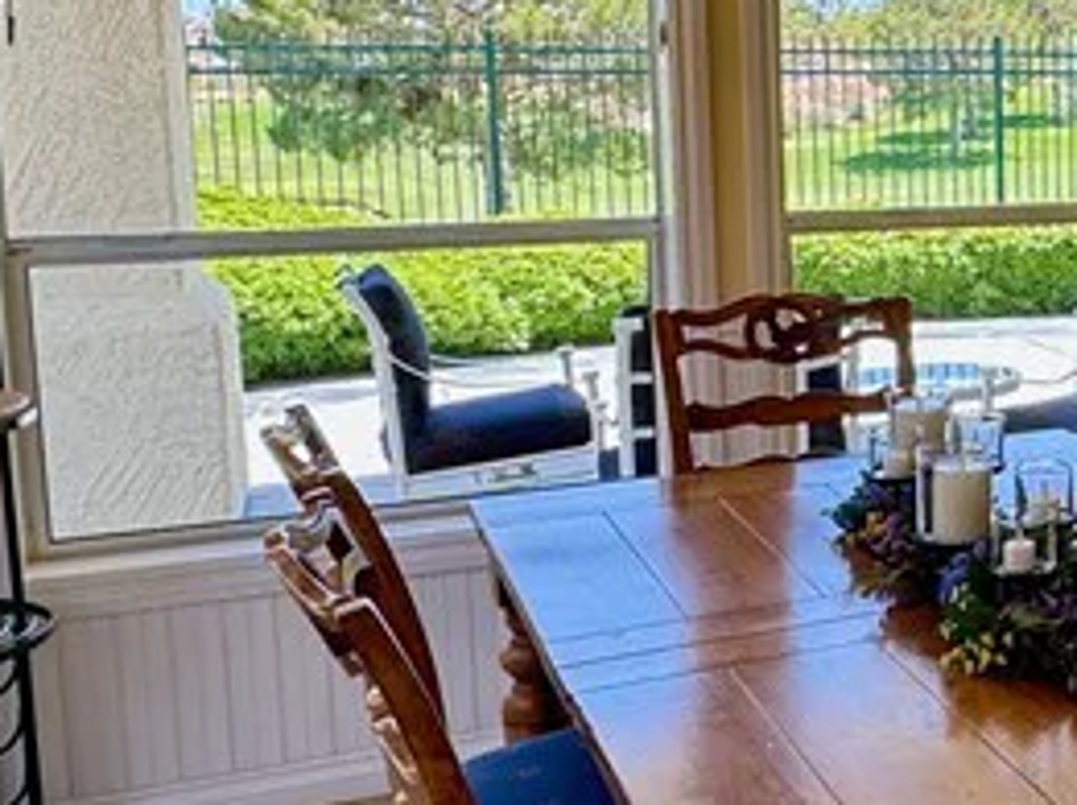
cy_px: 285
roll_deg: -0.7
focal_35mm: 55
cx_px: 1308
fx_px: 1709
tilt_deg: -8.0
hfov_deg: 29.7
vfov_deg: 26.4
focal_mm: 2.22
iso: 50
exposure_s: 1/120
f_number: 2.2
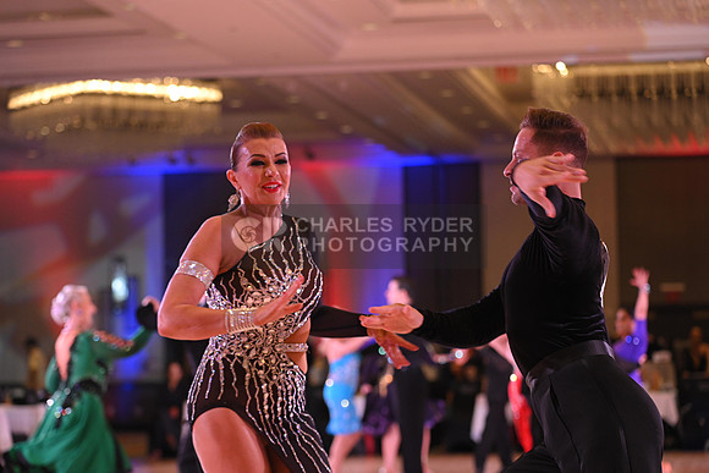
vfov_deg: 12.5
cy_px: 236
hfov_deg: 18.6
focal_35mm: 110
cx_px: 354
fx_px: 2167
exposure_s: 1/200
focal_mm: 110
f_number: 4.5
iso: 1600
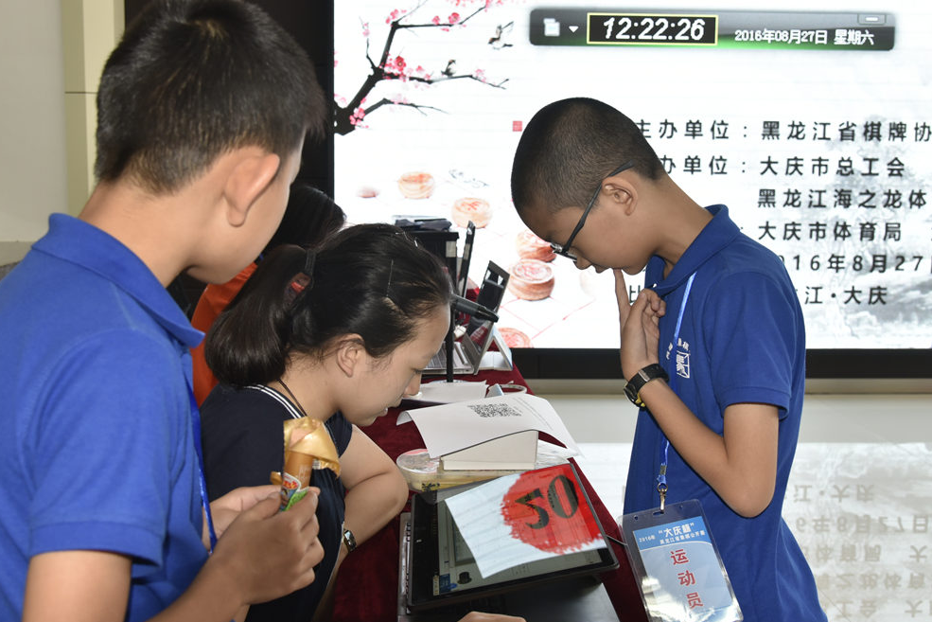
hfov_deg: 49.5
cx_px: 433
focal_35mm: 39
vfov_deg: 34.2
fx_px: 1010
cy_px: 273
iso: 800
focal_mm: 32
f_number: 5.6
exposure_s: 1/125
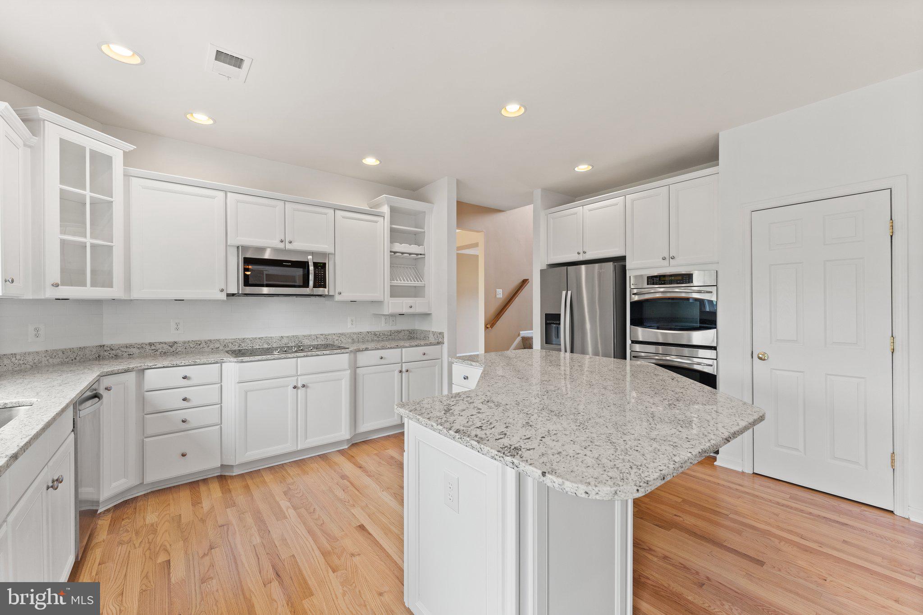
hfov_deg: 104.3
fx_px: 359
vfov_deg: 81.2
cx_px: 462
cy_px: 308
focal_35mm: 14
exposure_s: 1/13
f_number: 8
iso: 500
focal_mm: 14
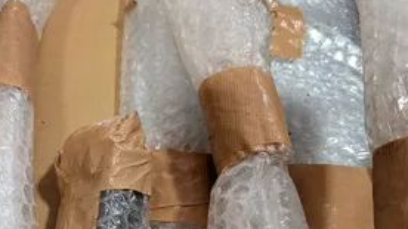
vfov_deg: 30.0
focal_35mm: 38
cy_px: 200
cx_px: 149
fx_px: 411
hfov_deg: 52.2
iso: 1366
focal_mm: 6.9
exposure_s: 1/887
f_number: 1.68
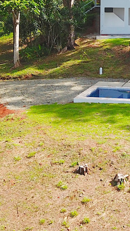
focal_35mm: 77
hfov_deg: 15.3
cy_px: 1
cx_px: 140
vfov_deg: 26.1
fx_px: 472
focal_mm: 4.73
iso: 100
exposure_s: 1/448
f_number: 2.2
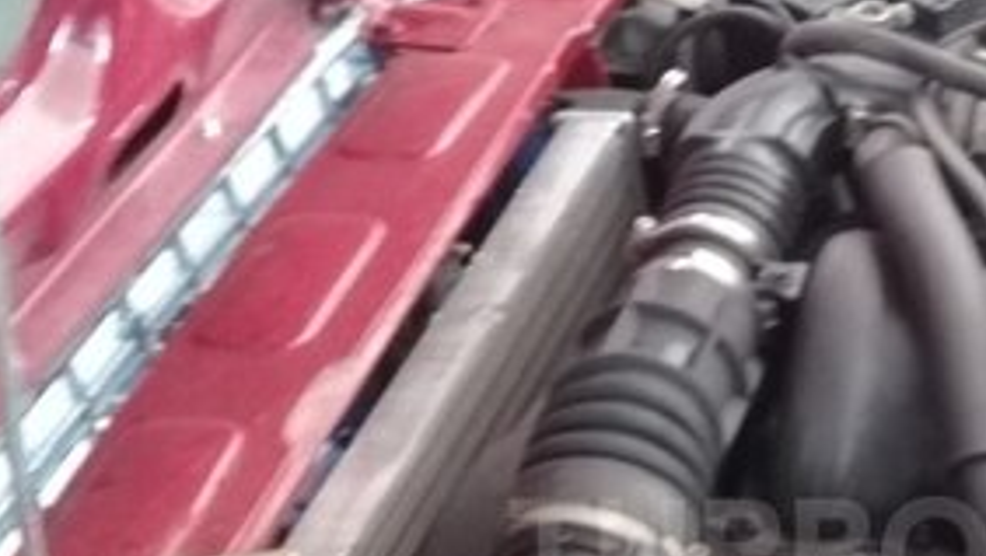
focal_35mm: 79
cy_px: 551
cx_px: 867
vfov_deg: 15.1
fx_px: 2067
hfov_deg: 26.1
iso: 200
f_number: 2.2
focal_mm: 3.3
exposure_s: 1/17
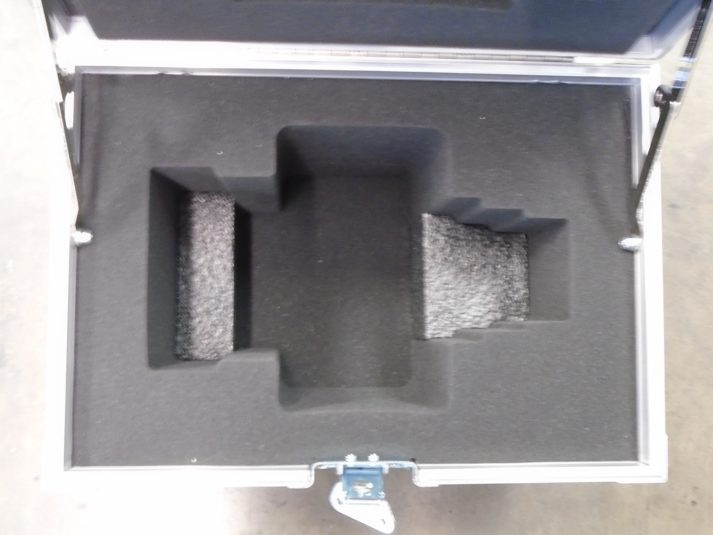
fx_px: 742
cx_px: 356
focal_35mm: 36
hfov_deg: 51.4
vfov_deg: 39.7
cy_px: 268
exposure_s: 1/4
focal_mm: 6.4
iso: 400
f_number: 3.8
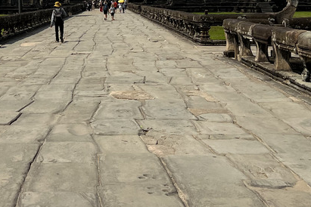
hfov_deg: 25.4
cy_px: -29
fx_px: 682
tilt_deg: +1.7
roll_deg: +0.8
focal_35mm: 79
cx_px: 76
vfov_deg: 16.7
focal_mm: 5.7
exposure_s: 1/10309
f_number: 1.5
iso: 50
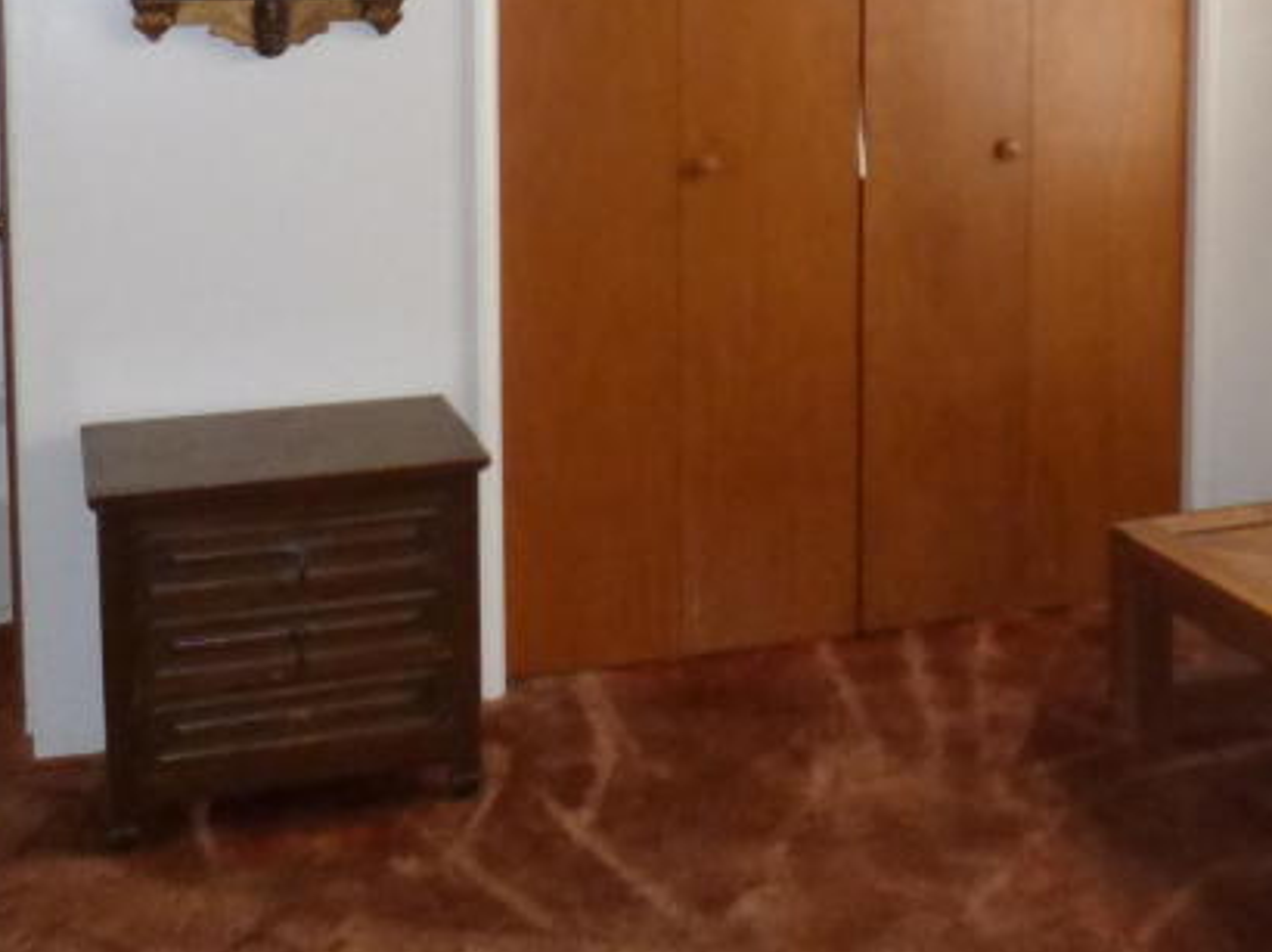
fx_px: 1836
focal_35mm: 50
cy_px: 84
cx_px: 751
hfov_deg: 38.1
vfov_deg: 27.9
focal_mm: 3.58
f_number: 2.8
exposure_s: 1/60
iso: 800
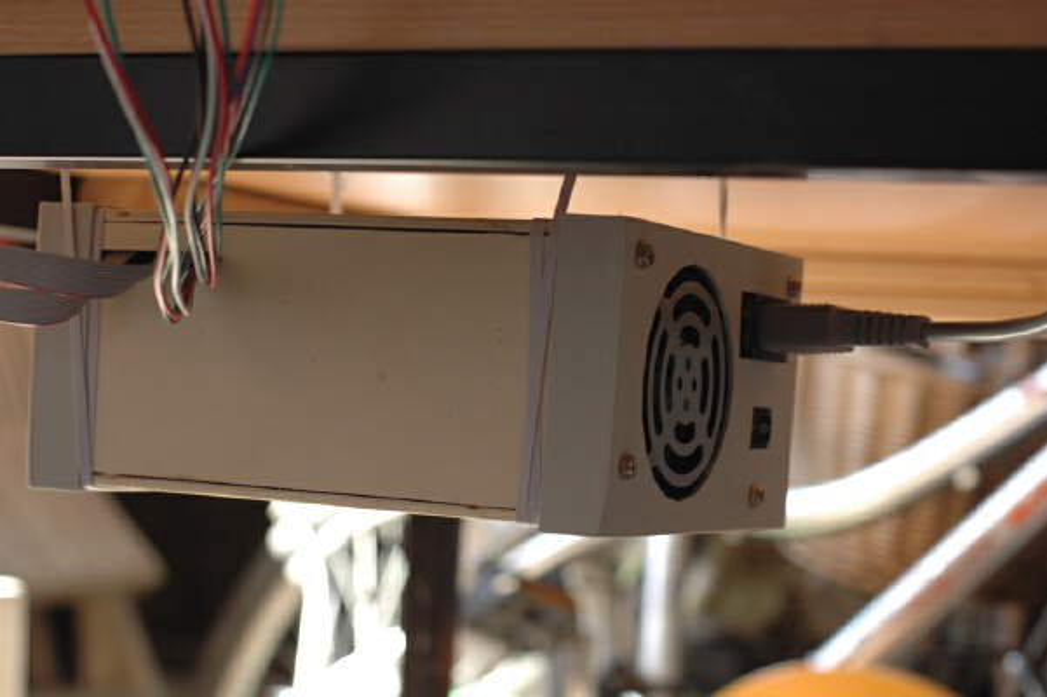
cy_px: 348
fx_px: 2180
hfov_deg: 27.0
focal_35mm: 75
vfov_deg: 18.2
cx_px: 524
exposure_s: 1/60
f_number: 4.8
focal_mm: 50
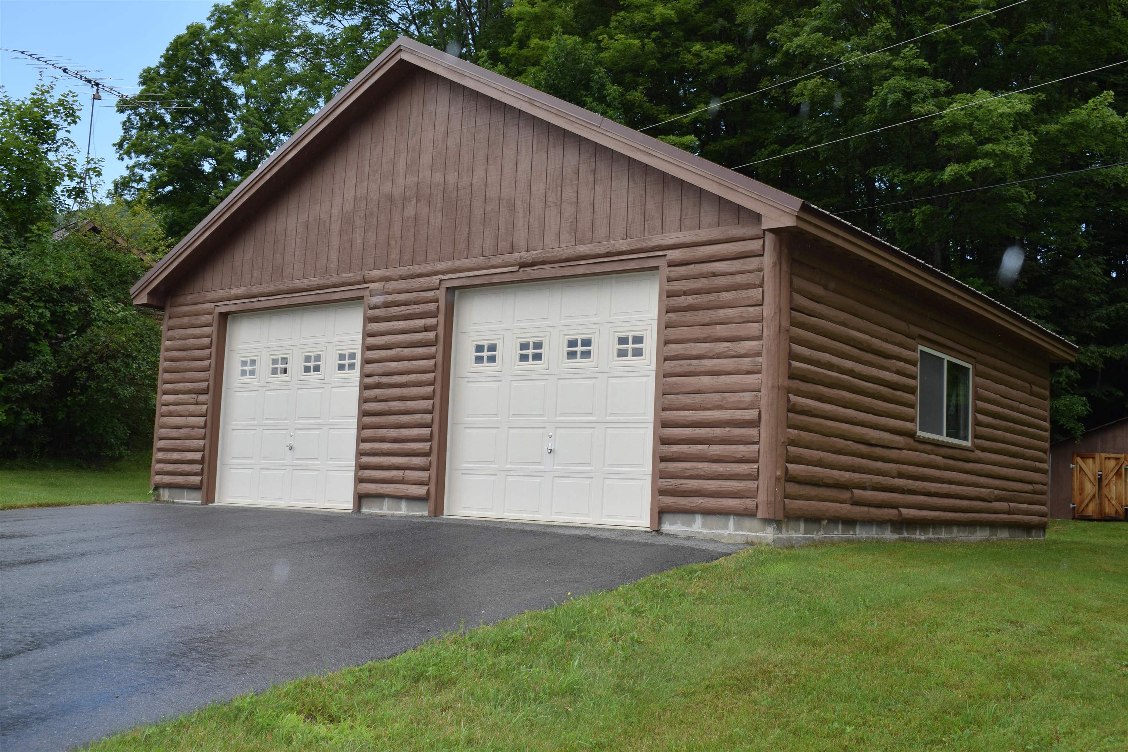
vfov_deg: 36.9
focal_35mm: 36
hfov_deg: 53.1
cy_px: 376
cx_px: 564
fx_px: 1128
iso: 100
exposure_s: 1/200
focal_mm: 24
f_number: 8
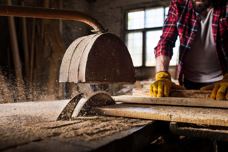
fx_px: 222
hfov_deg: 54.4
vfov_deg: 37.9
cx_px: 114
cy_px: 76
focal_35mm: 35
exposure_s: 1/200
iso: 100
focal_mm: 35
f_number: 3.5
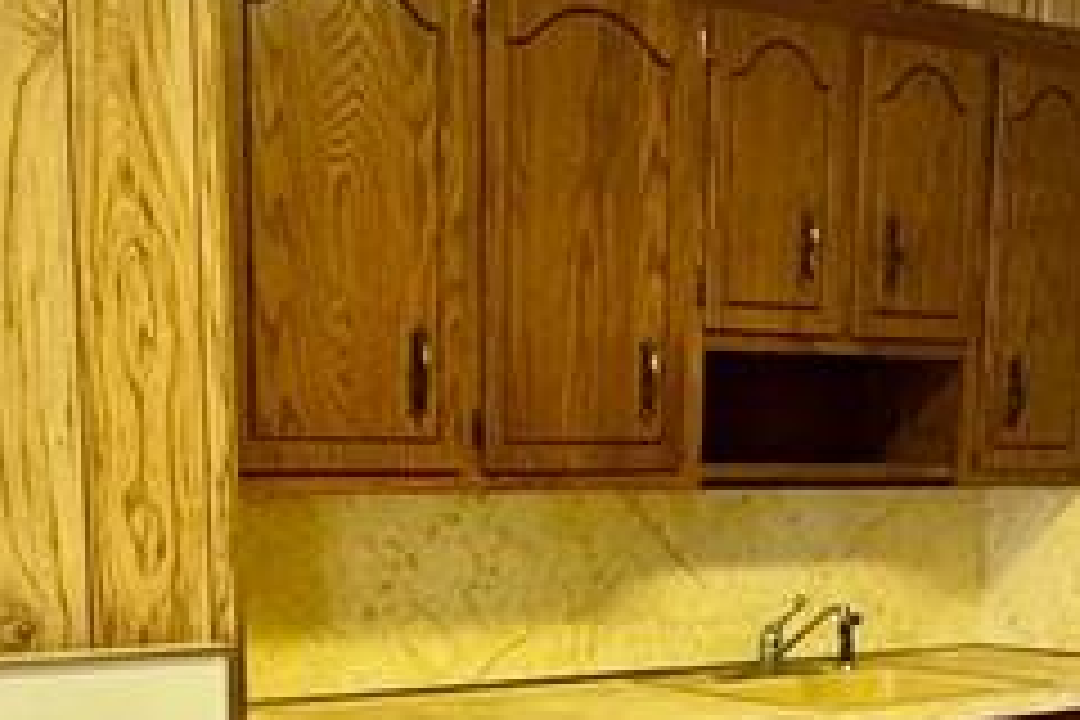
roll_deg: +0.0
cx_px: 526
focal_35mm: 62
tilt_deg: -10.6
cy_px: 770
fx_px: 1860
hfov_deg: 32.4
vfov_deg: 21.0
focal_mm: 2.22
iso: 400
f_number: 2.2
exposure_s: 1/60
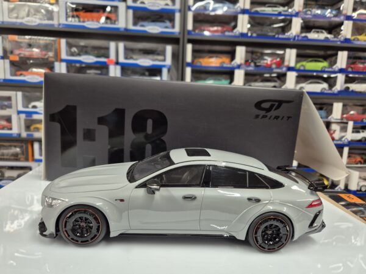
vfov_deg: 58.9
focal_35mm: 23
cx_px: 183
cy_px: 137
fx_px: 243
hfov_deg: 73.9
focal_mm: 5.4
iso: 250
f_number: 1.8
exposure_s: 1/100
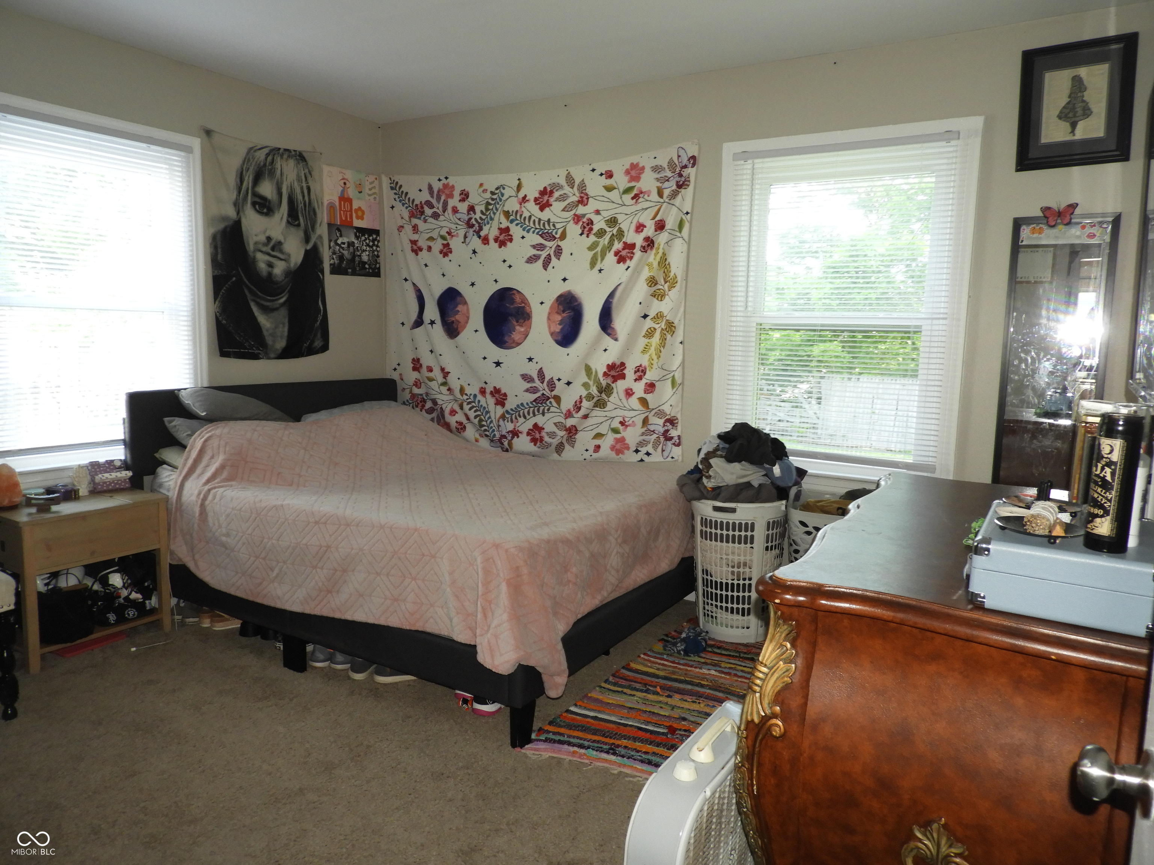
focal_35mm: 24
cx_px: 577
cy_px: 432
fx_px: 800
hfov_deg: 71.6
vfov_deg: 56.8
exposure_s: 1/30
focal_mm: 4.3
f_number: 3.3
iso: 200
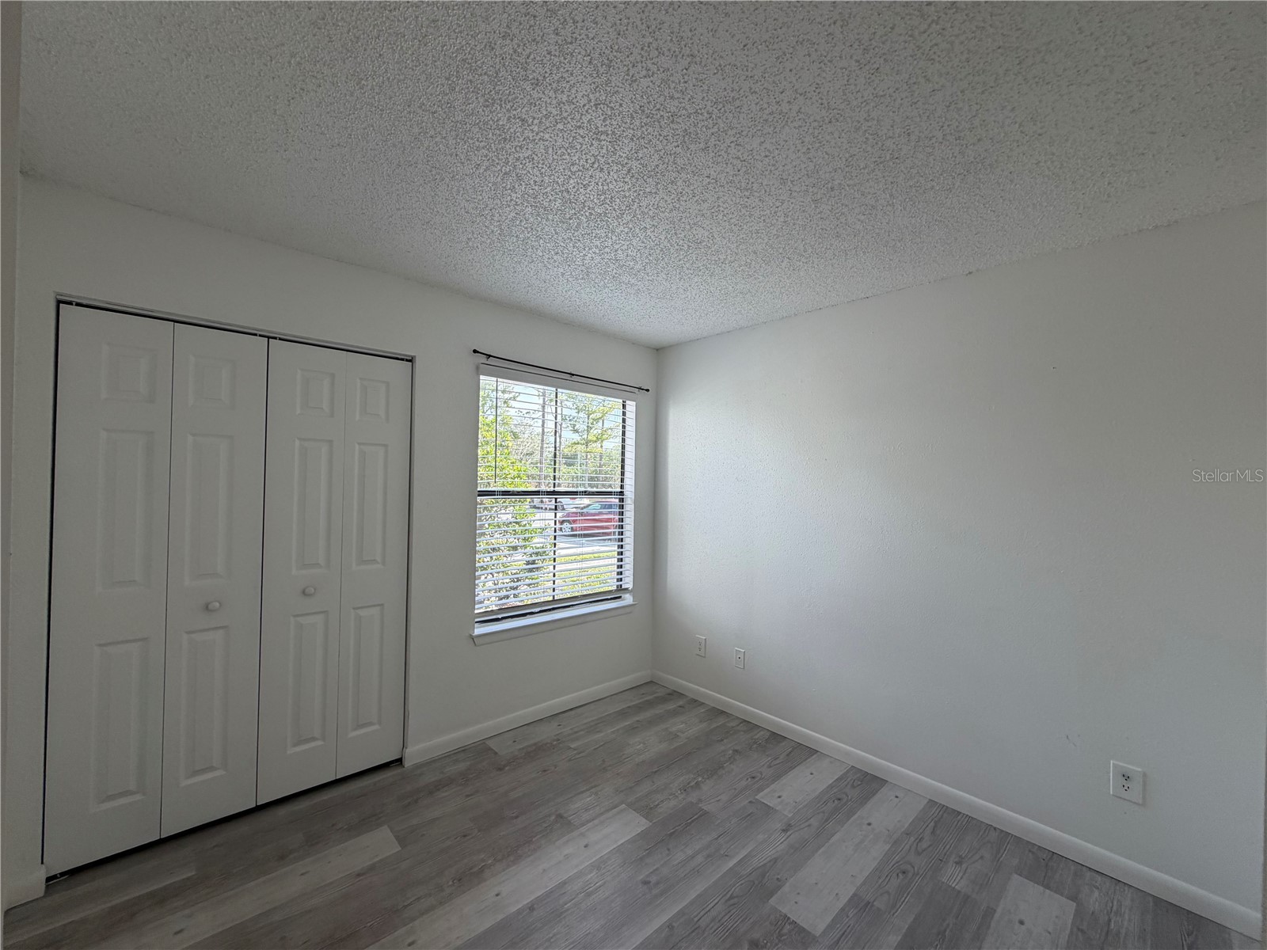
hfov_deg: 102.1
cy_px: 475
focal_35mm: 14
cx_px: 634
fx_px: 512
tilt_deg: +1.0
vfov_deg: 85.7
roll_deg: -0.5
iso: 64
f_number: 2.2
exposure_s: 1/121
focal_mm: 2.22
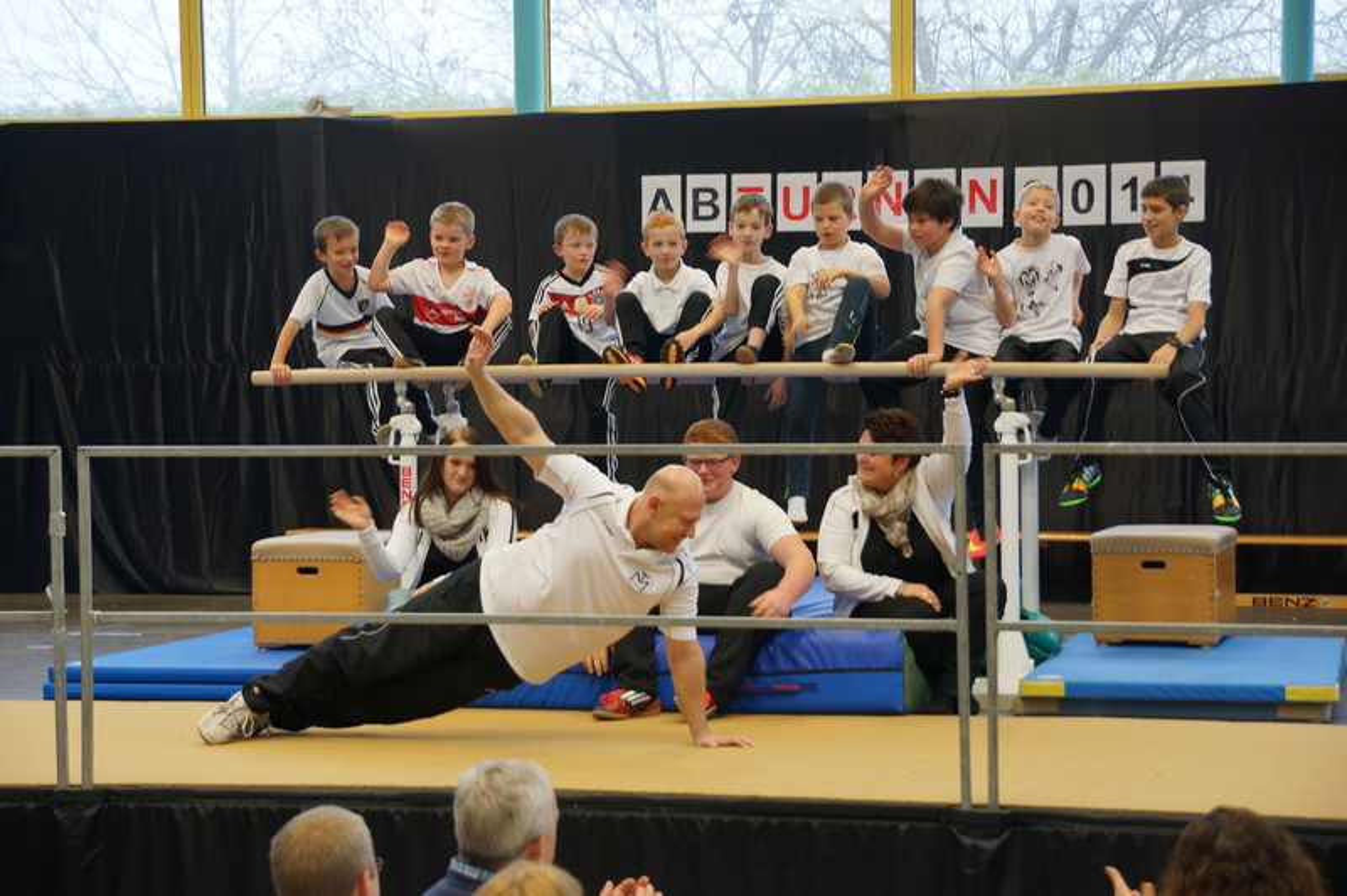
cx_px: 674
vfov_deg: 16.5
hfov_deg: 24.6
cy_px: 448
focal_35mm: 82
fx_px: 3084
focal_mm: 55
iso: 400
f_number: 5
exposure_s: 1/50
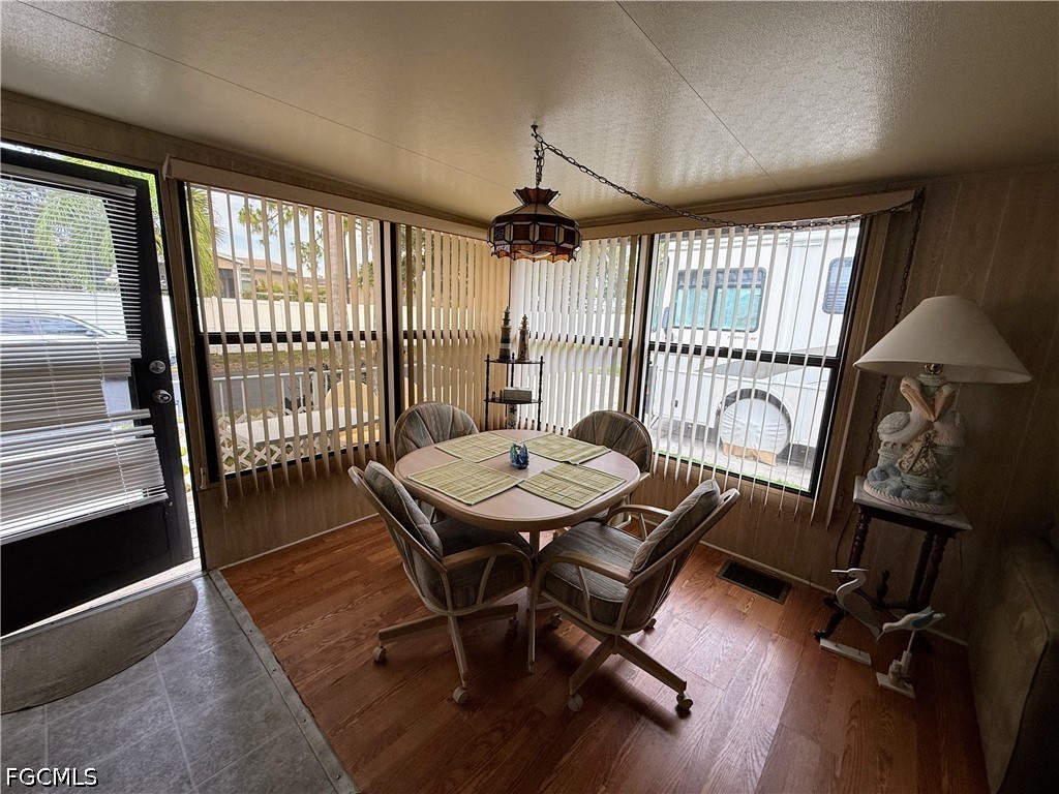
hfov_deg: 102.1
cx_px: 530
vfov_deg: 85.7
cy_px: 397
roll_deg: -1.8
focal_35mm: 14
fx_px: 428
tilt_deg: -12.0
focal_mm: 2.22
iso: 50
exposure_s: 1/300
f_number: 2.2
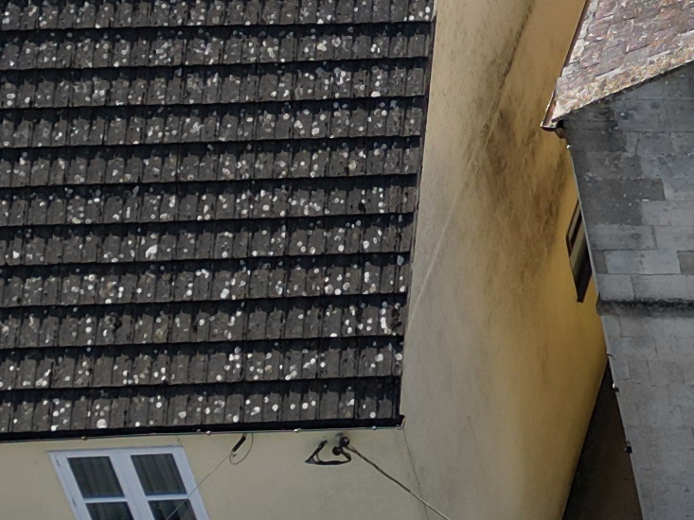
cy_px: -140
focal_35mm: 132
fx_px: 2647
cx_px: 1136
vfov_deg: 11.0
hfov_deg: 13.7
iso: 100
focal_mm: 6.72
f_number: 1.7
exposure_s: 1/30
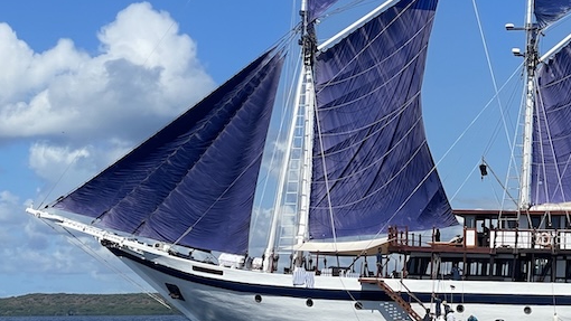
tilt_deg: +10.9
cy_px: 95
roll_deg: -0.1
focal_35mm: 100
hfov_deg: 21.0
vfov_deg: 12.1
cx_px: 502
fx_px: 1514
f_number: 2
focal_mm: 6
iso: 25
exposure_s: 1/2398
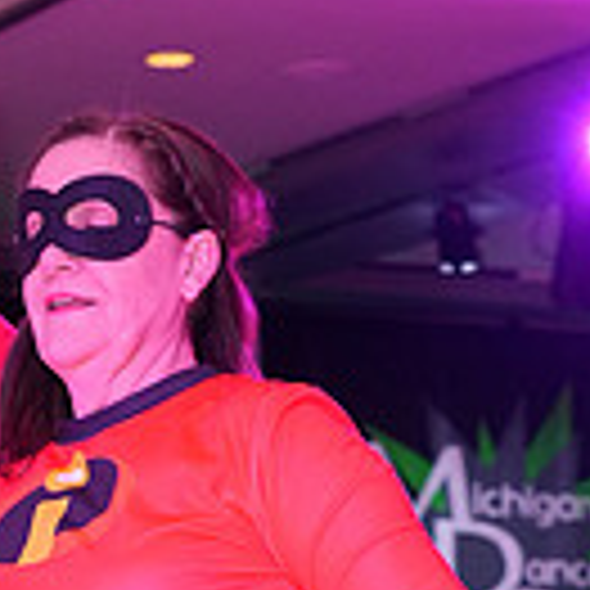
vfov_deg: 8.1
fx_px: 4049
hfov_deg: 8.3
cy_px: 919
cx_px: -101
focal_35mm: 210
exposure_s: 1/250
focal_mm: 56
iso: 2500
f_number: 5.6
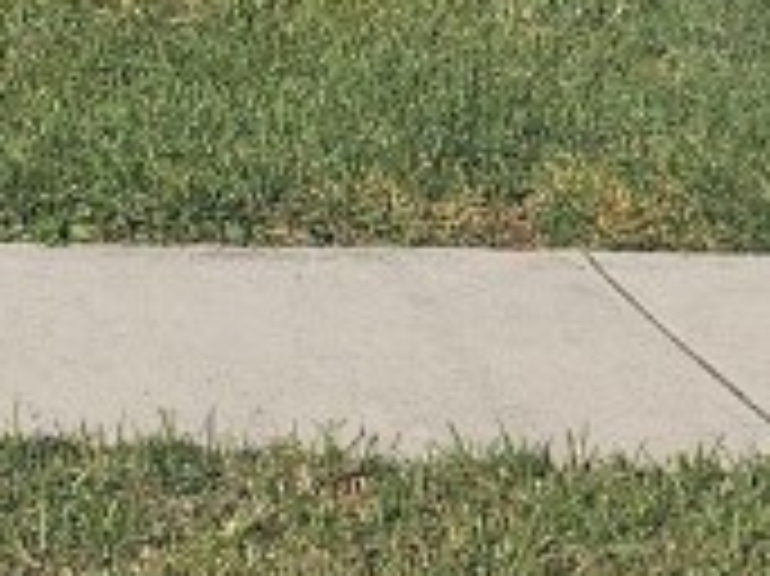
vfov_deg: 10.2
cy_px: -436
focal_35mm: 138
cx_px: -558
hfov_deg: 13.1
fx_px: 3068
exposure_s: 1/3143
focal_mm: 5.4
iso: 25
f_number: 1.8
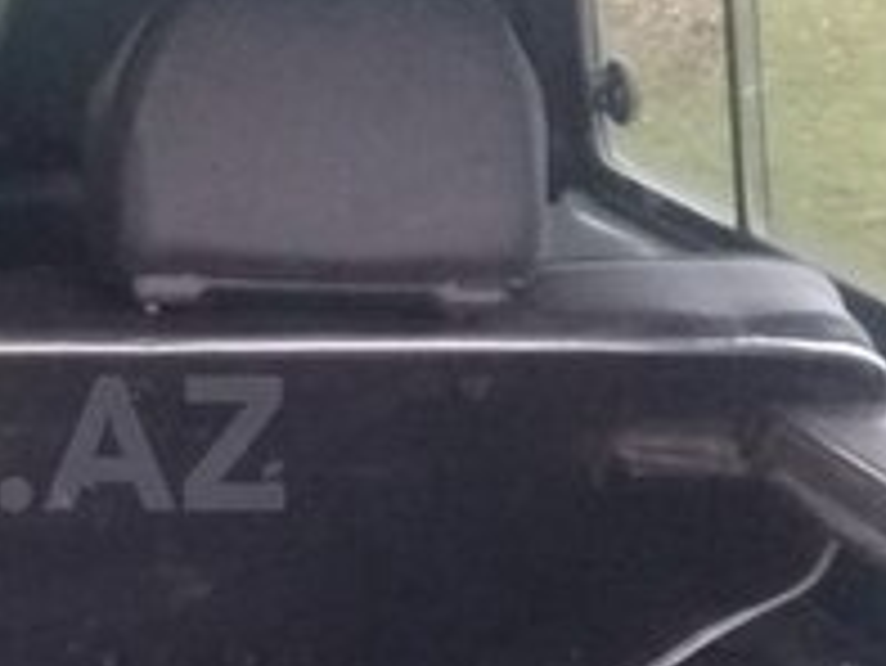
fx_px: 2664
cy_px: 443
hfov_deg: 18.0
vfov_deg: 14.2
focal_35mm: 104
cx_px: -175
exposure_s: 1/33
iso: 200
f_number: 2.2
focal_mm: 3.3
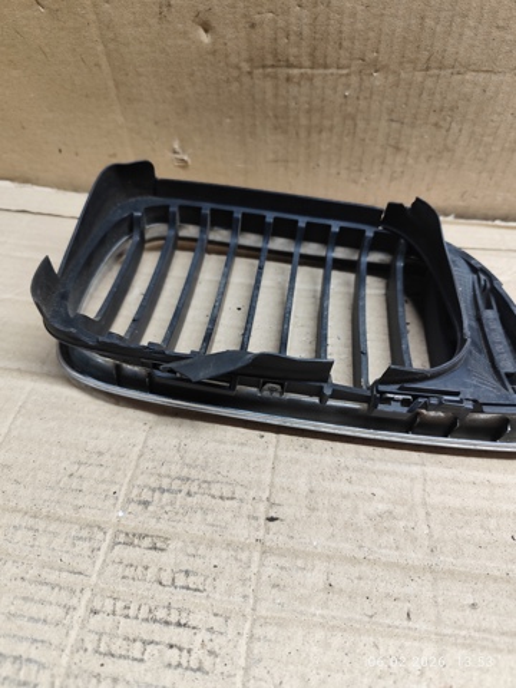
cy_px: 344
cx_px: 258
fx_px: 457
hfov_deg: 58.9
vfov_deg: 73.9
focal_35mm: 23
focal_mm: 6.19
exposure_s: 1/100
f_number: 1.65
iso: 400
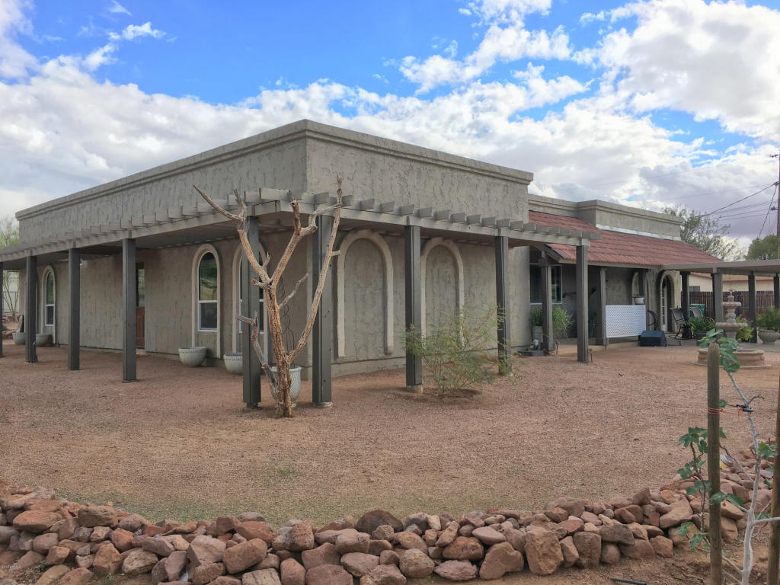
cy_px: 292
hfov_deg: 61.7
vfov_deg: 48.2
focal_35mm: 29
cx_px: 390
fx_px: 653
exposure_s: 1/1083
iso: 25
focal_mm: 4.15
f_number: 2.2
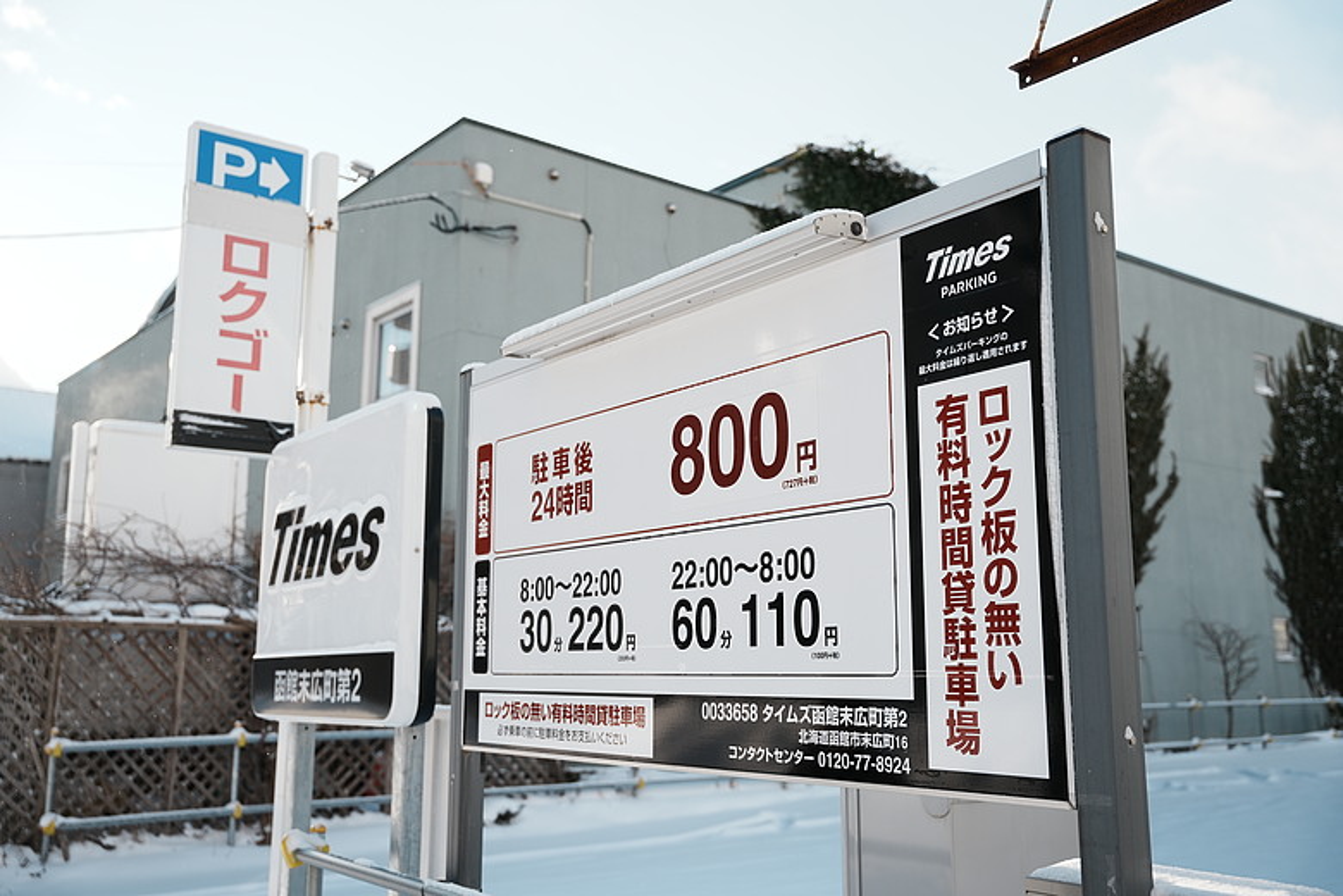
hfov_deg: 54.0
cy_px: 448
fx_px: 1317
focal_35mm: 35
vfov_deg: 37.6
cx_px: 672
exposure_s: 1/2000
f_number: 2.8
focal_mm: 35.3
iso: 200
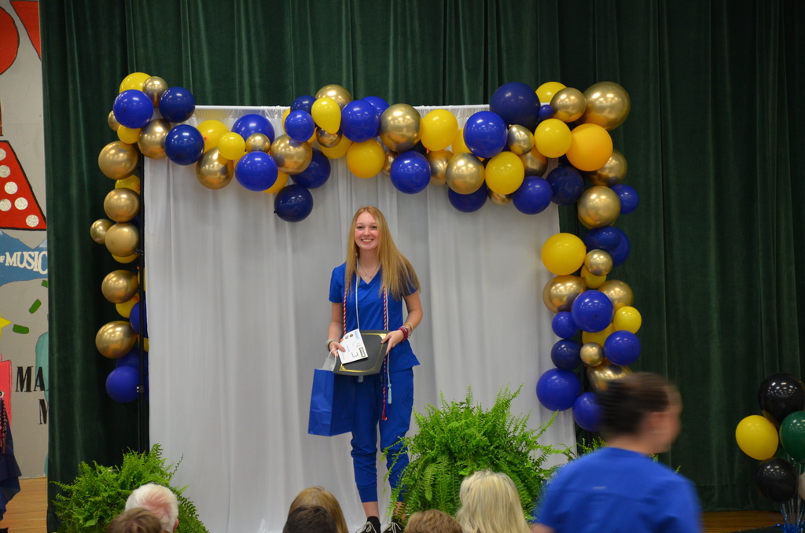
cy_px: 266
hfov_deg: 15.2
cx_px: 402
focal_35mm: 135
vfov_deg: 10.1
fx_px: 3012
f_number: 5.3
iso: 1000
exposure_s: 1/30
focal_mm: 90
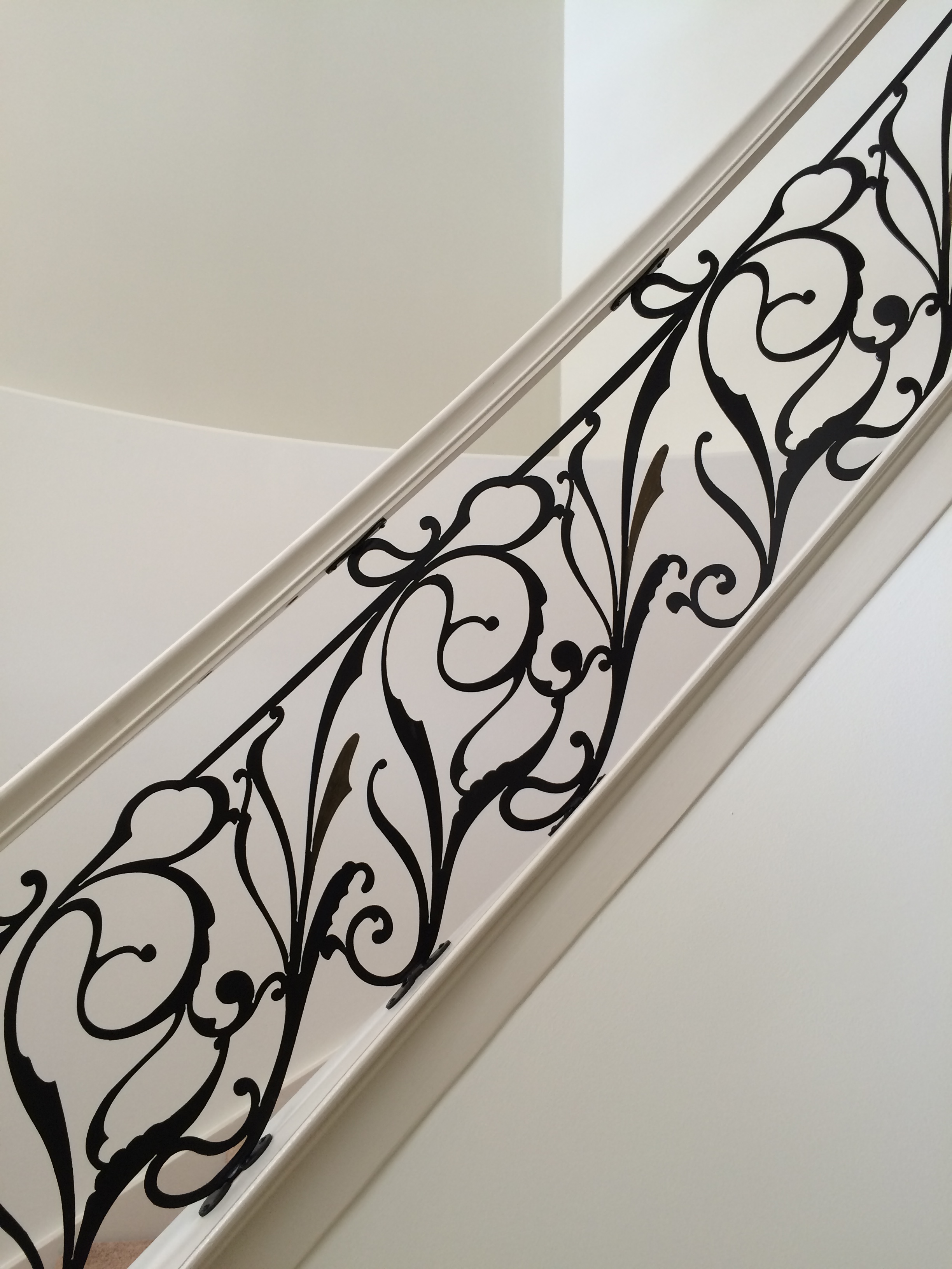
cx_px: 476
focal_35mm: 29
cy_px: 634
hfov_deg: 48.2
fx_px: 1063
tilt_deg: +13.8
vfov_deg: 61.7
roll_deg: -1.0
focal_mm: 4.15
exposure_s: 1/40
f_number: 2.2
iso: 40
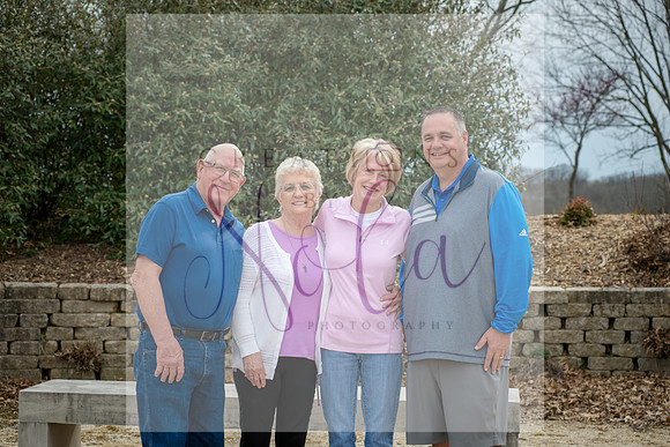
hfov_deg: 25.4
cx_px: 335
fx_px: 1489
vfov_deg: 17.1
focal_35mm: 80
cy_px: 224
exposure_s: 1/640
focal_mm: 80
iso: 400
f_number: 6.3
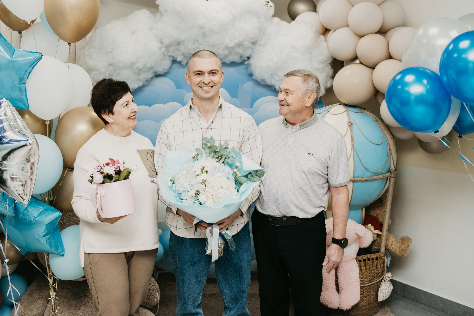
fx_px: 513
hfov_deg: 49.5
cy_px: 134
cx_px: 210
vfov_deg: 34.1
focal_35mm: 39
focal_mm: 29
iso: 160
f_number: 4
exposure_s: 1/160
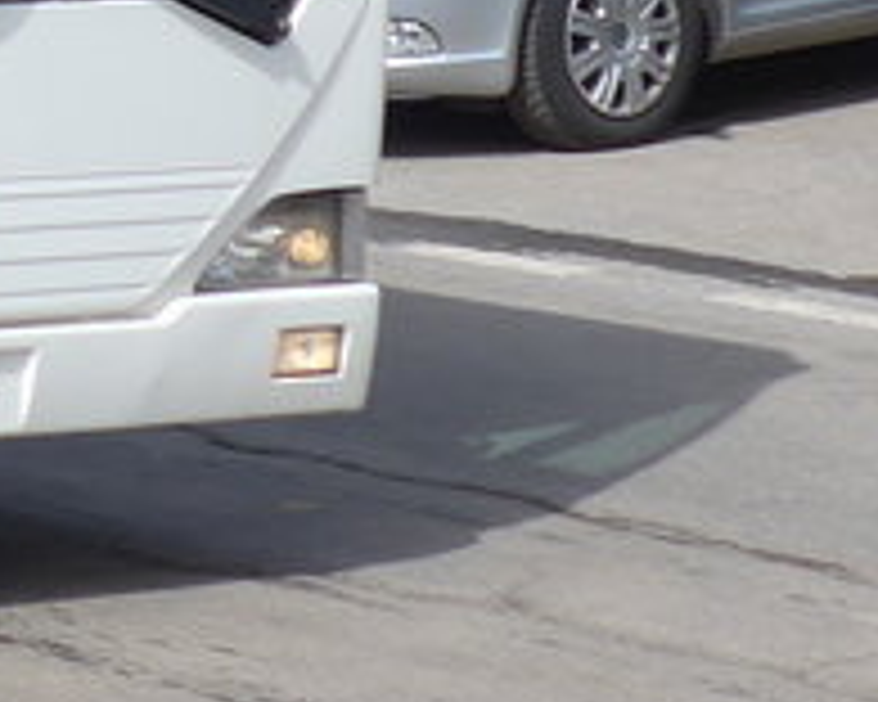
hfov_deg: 6.2
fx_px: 7666
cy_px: -486
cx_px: -1315
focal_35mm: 295
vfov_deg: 5.2
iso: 80
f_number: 3.2
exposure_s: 1/1300
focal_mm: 10.1
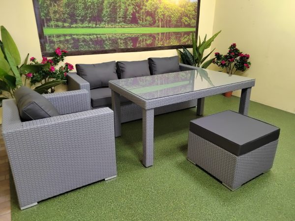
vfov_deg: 58.9
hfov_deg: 73.9
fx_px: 196
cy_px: 110
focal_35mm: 23
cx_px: 148
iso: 1003
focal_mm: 5.52
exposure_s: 1/33.3
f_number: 1.9
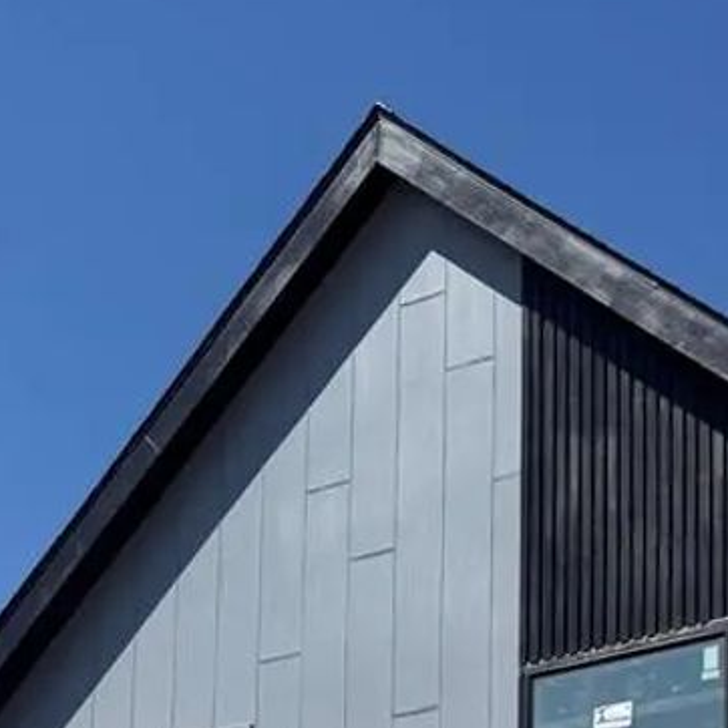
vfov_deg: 19.3
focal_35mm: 80
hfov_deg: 21.3
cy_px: 1053
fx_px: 1903
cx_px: 599
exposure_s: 1/5714
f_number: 1.78
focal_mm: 6.76
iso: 80
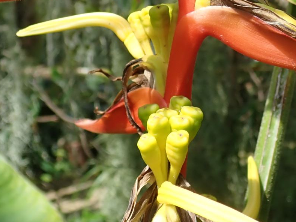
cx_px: 215
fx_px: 650
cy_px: -18
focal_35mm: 76
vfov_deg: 18.7
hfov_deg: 25.4
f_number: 3.2
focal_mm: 5.5
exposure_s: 1/400
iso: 100
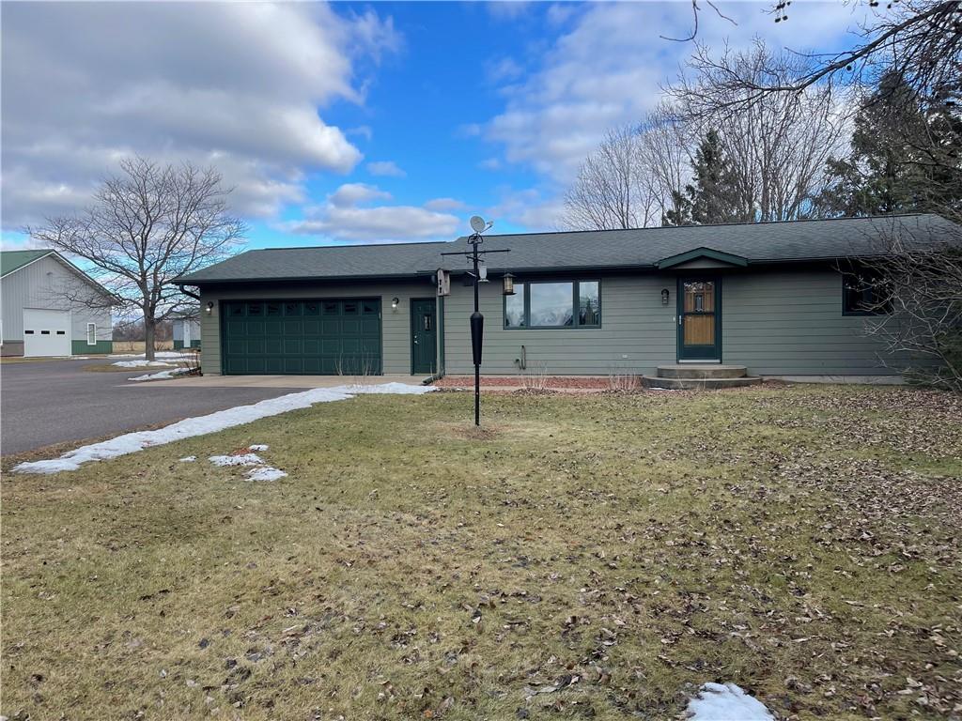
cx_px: 481
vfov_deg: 54.9
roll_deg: +0.3
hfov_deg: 69.4
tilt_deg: -3.4
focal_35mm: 25
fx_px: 695
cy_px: 360
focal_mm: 5.1
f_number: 1.6
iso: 32
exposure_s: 1/1475
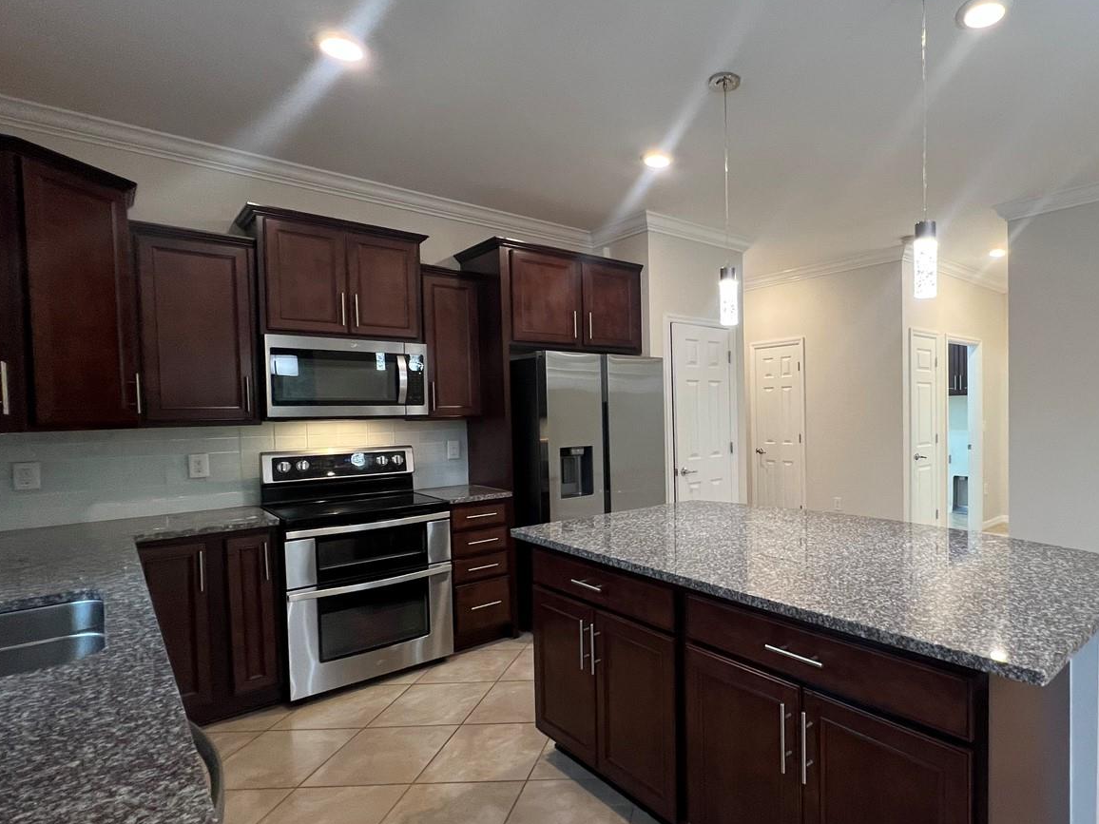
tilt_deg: -1.0
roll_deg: +0.0
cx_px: 739
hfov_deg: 84.5
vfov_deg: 71.6
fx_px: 571
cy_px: 424
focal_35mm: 18
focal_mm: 1.57
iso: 160
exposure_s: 1/60
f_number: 1.8
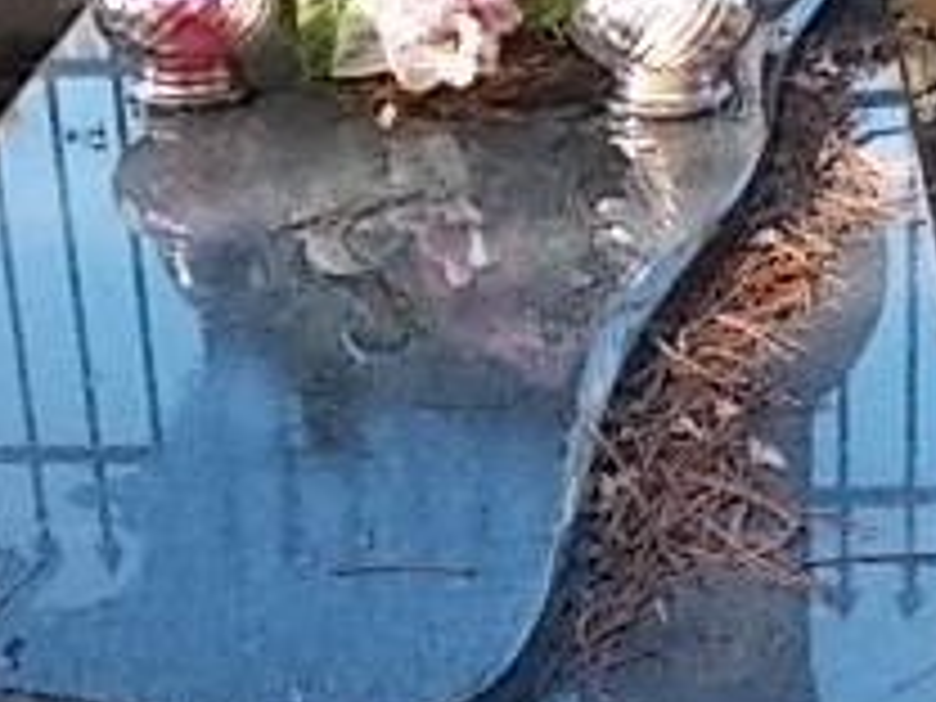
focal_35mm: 86
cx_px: 338
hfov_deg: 22.7
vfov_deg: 17.1
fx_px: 2325
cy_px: 261
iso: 80
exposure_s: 1/80
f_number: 2.7
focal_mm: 4
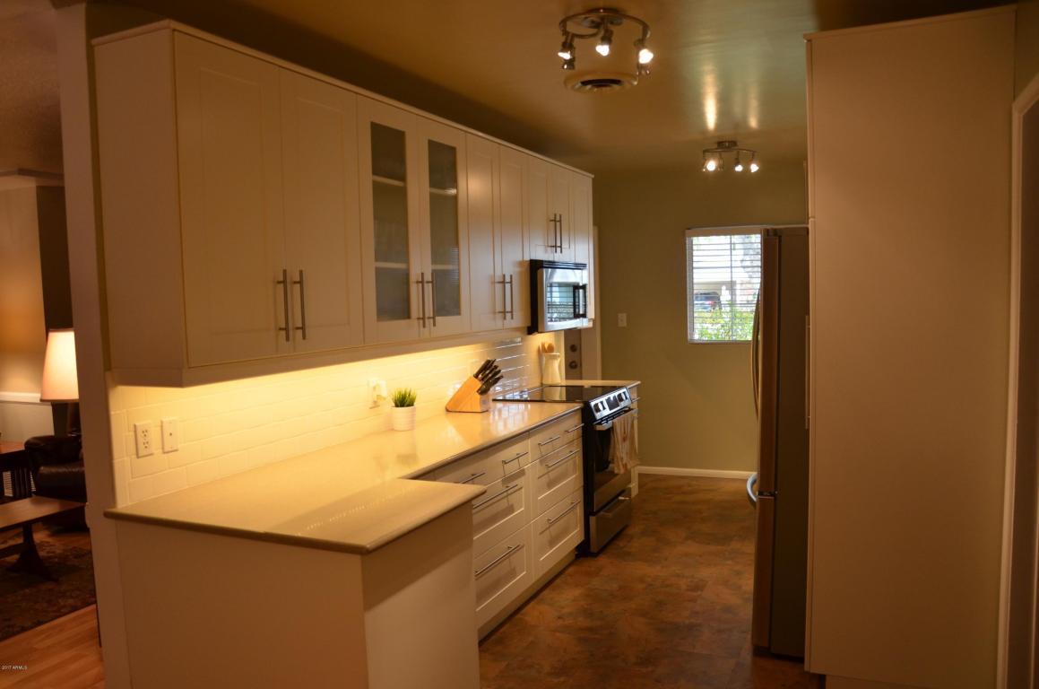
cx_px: 520
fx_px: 778
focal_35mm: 27
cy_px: 344
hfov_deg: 67.5
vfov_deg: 47.7
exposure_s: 1/60
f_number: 4
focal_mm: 18
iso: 560
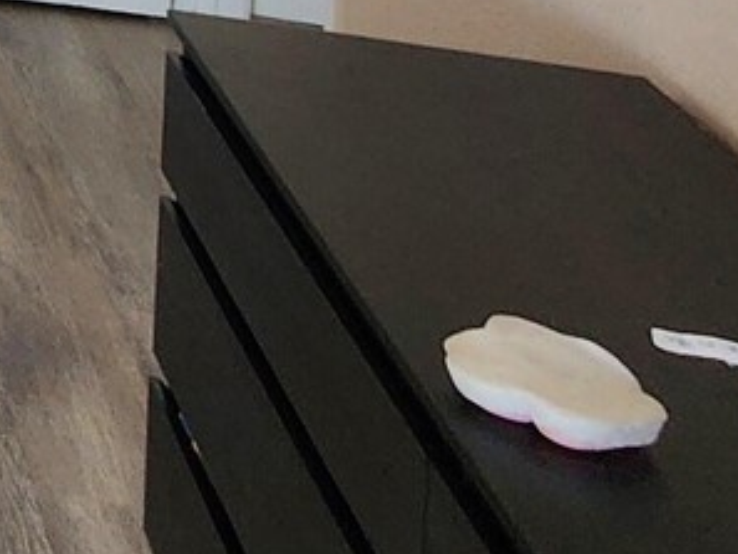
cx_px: -1180
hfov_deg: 13.8
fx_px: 1493
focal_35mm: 70
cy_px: -609
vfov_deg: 15.7
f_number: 2.2
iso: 160
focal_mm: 2.2
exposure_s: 1/60
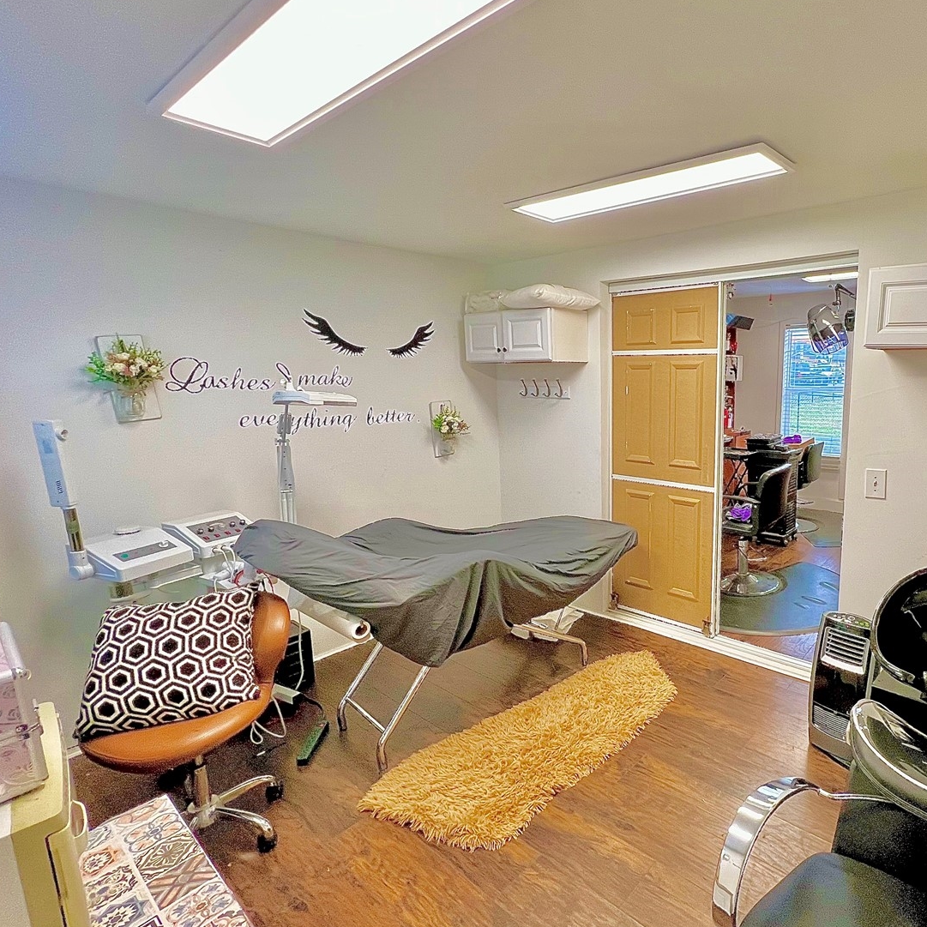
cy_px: 461
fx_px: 515
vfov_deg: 84.0
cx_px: 661
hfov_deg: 79.4
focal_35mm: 17
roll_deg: +0.7
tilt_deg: -10.1
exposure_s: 1/120
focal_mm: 1.57
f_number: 1.8
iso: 125
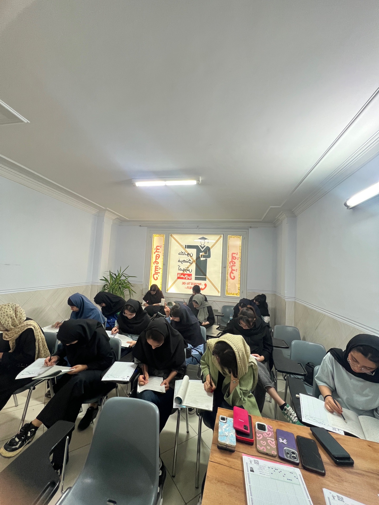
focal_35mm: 13
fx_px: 190
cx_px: 190
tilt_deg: +4.8
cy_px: 252
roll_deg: -3.1
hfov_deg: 89.9
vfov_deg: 106.2
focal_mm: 1.57
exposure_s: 1/50
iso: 160
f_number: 1.8
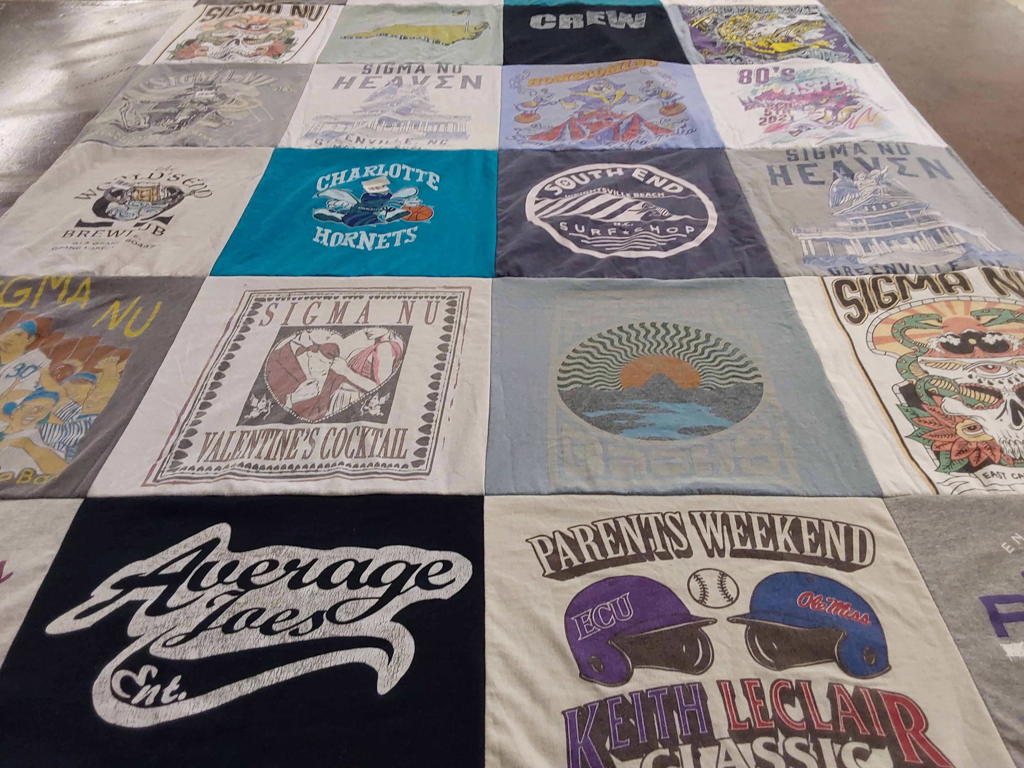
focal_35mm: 28
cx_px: 512
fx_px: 828
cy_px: 384
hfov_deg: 63.4
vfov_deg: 49.7
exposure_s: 1/60
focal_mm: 2.91
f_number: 1.9
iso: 80
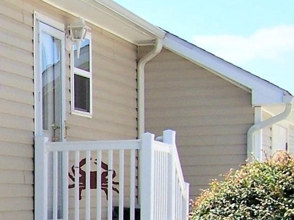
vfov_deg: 10.3
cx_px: -174
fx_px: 1206
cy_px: 254
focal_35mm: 142
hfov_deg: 13.0
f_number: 4
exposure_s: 1/750
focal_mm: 6.3
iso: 80
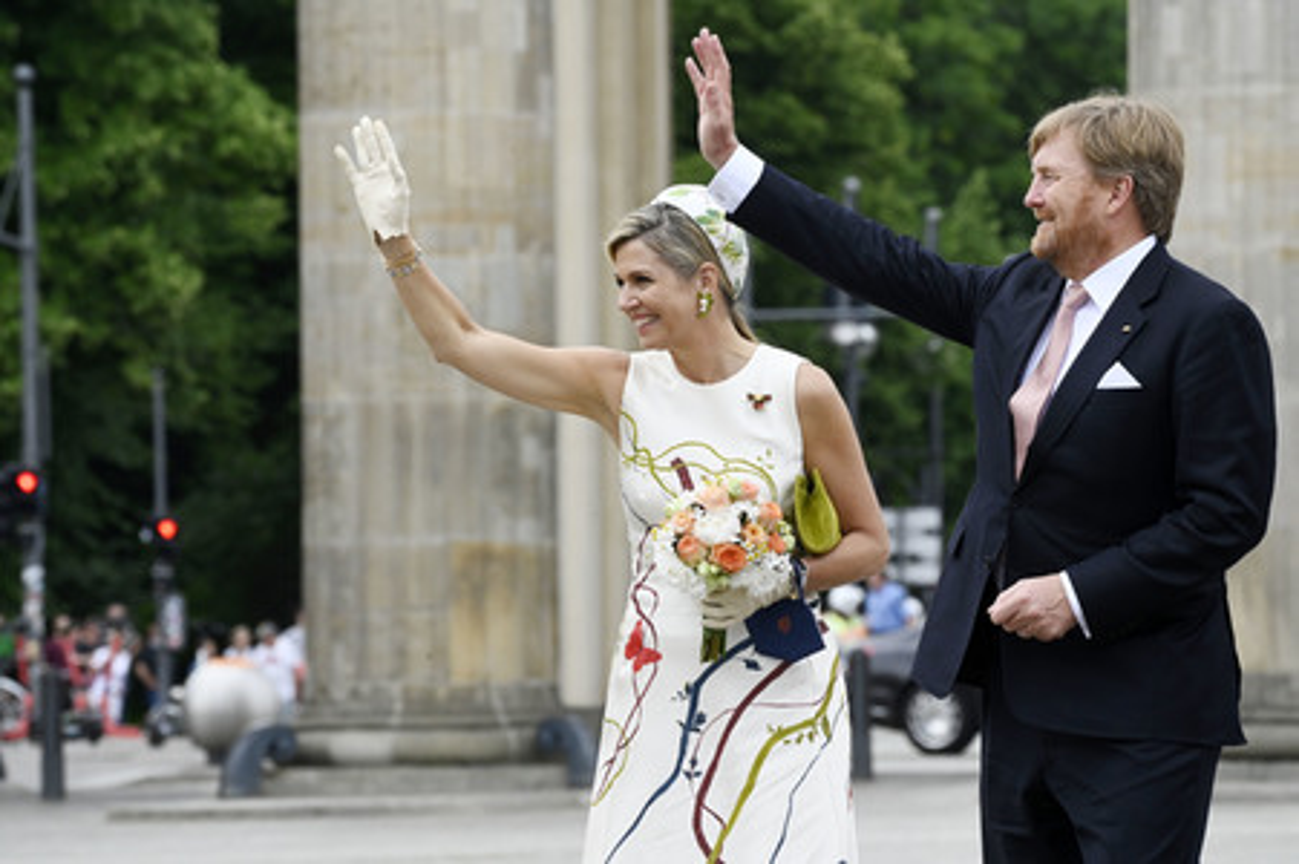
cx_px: 650
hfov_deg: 5.4
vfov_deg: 3.6
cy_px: 432
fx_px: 13701
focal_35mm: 380
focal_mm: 380
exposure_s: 1/640
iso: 1600
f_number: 14
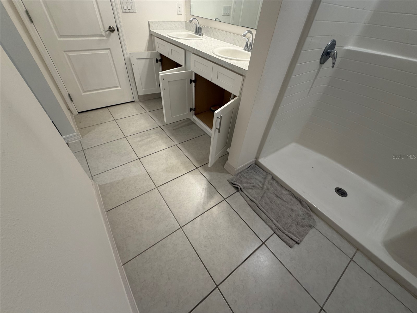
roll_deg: -5.5
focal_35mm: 14
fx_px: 169
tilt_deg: -43.3
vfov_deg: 85.7
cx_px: 208
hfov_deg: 102.1
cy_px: 156
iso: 200
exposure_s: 1/120
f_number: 2.2
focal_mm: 2.22
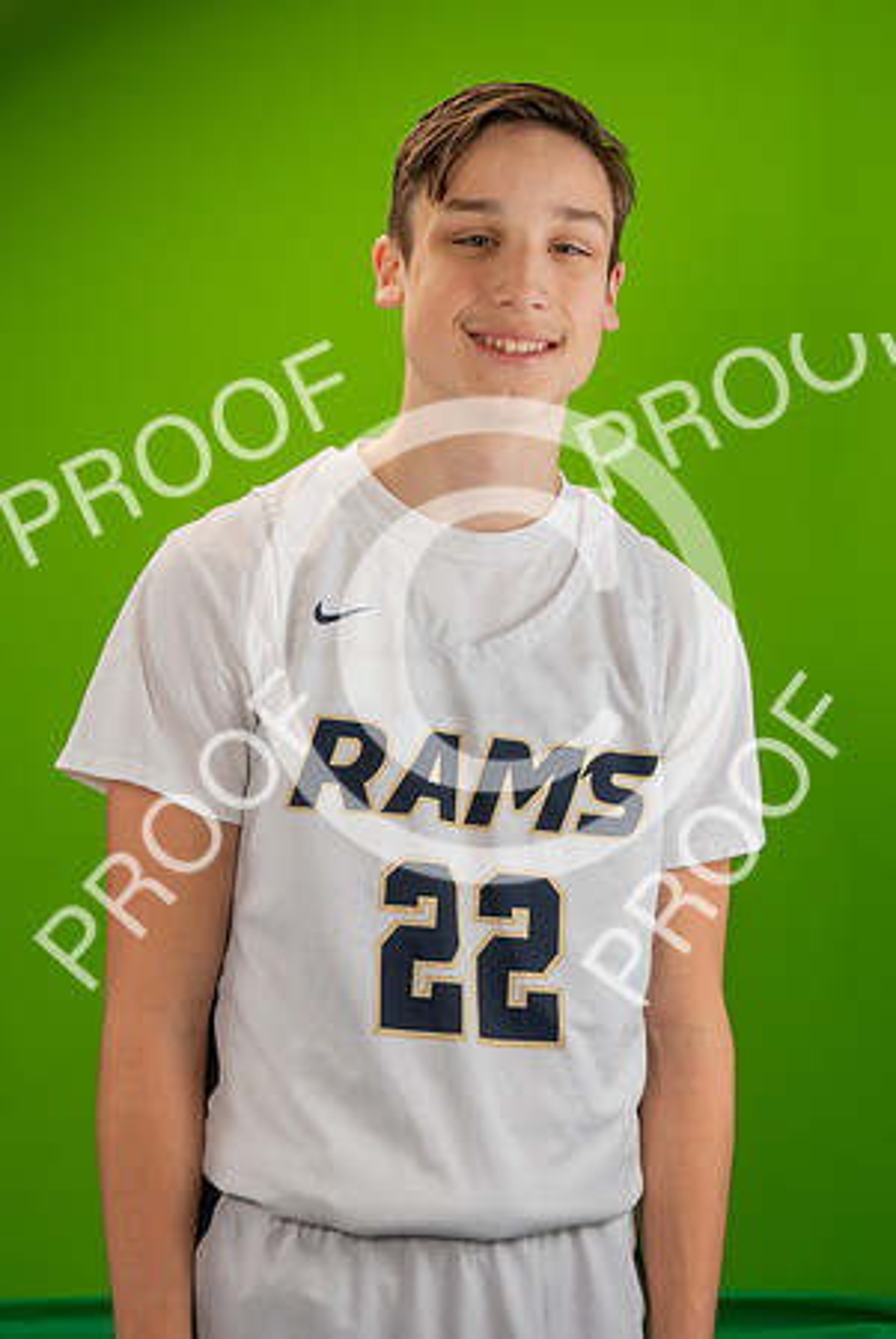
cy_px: 648
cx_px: 502
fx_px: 2423
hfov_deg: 20.9
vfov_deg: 30.9
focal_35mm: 65
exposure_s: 1/60
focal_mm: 42
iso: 800
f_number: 20
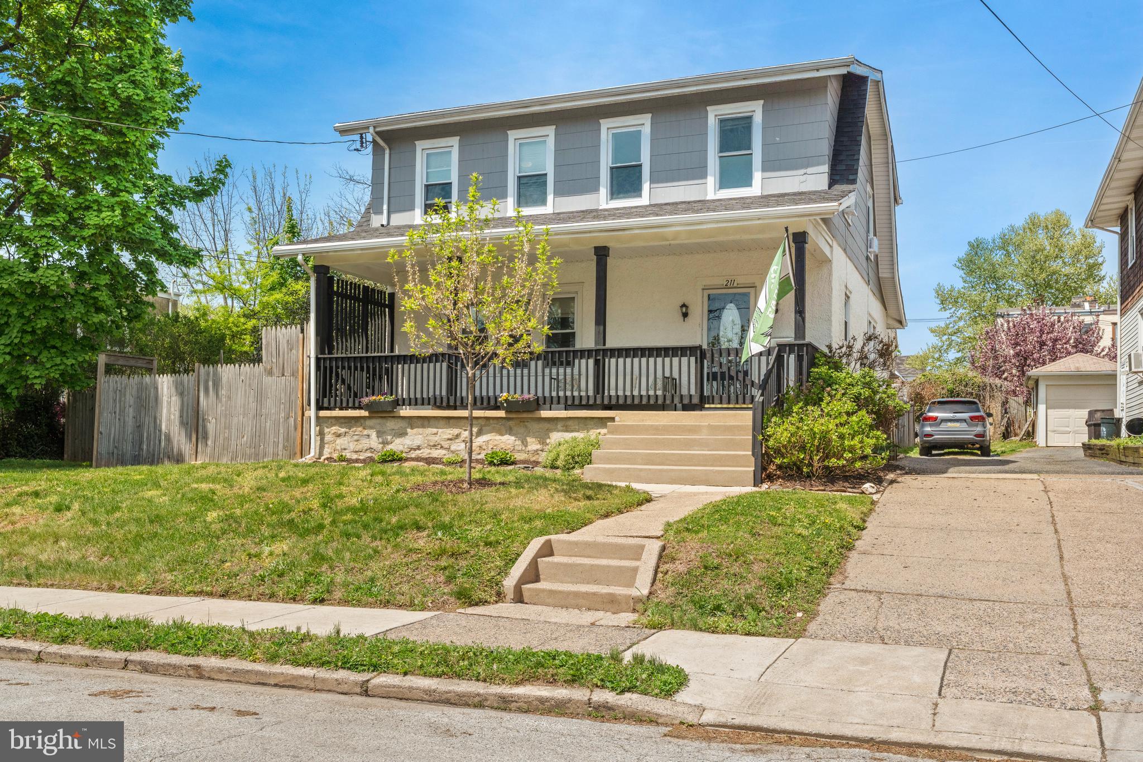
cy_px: 381
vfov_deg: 43.0
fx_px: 968
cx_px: 572
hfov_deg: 61.1
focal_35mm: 30
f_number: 11
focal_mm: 30.5
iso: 640
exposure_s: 1/160
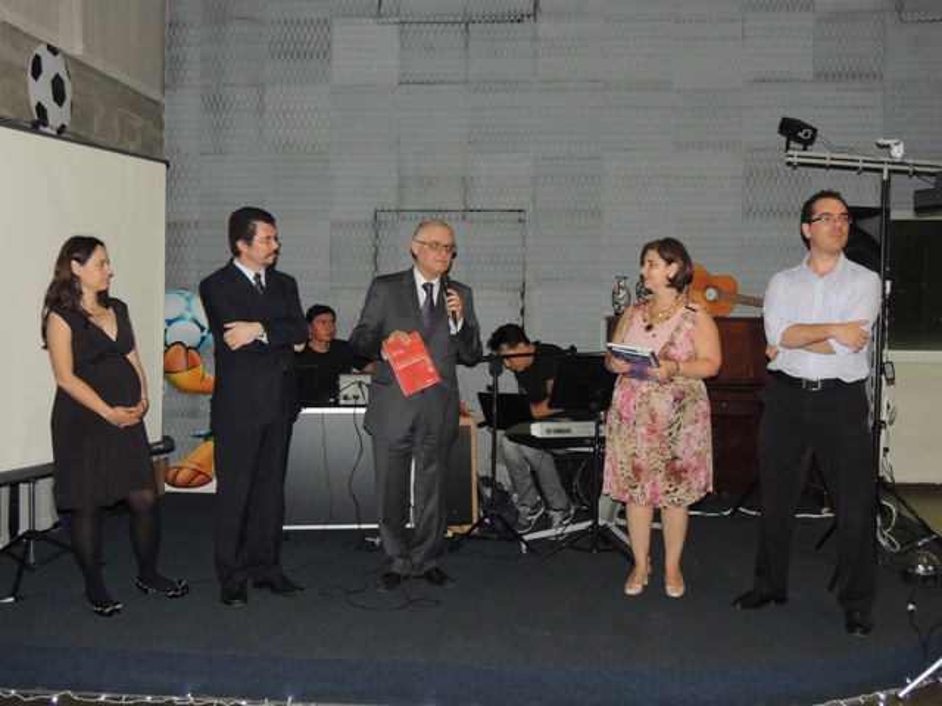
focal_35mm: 35
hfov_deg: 52.6
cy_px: 353
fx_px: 952
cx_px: 471
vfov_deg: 40.7
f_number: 3.3
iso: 360
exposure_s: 1/30
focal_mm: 6.2
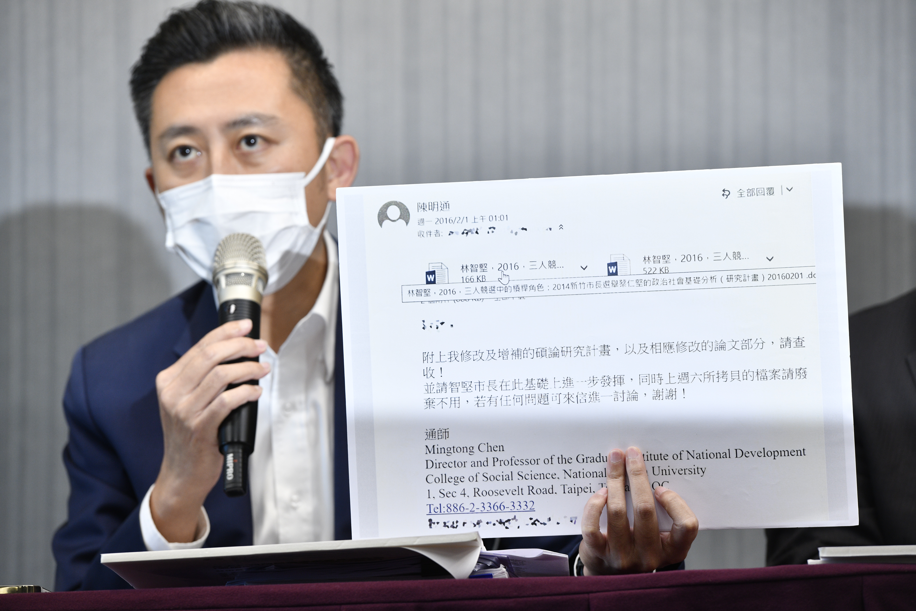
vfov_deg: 7.4
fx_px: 4707
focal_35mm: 185
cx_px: 458
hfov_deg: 11.1
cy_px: 306
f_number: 5.6
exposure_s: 1/180
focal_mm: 185
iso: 800
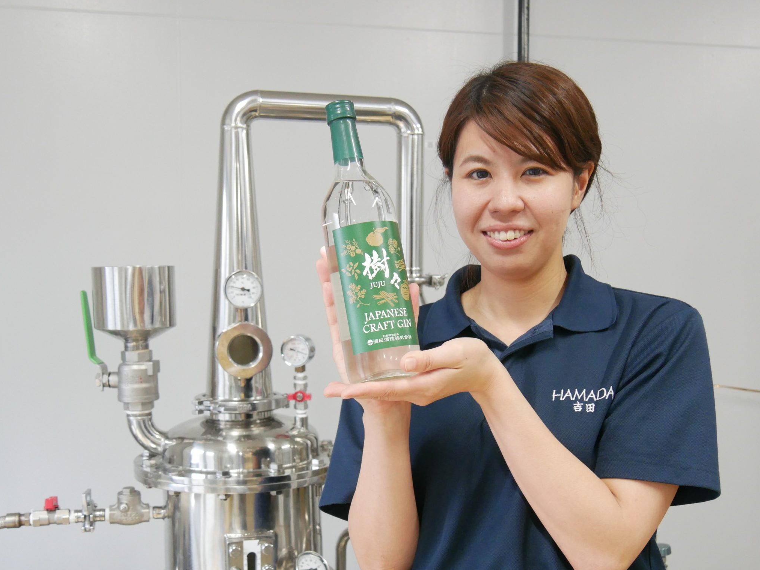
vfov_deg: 33.5
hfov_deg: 43.8
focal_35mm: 43
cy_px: 339
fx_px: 945
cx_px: 377
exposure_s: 1/60
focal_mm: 17
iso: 1000
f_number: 3.7
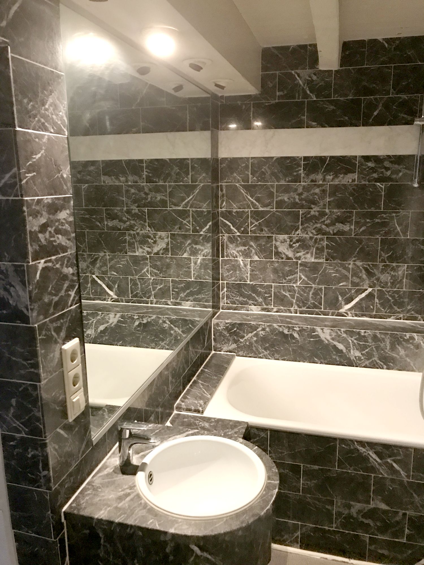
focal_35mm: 28
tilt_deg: -13.2
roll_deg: +0.4
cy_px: 282
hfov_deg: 49.7
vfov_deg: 63.4
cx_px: 212
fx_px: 457
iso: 80
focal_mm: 3.99
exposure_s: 1/5
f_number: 1.8
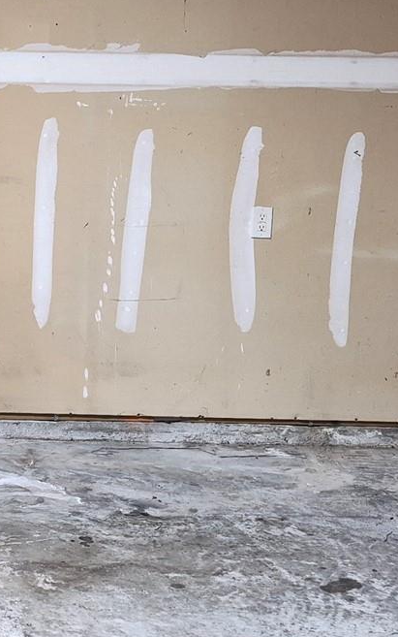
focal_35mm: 76
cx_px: -42
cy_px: 227
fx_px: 1318
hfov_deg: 16.6
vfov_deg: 27.0
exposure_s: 1/24
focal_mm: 5.4
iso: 125
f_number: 1.8
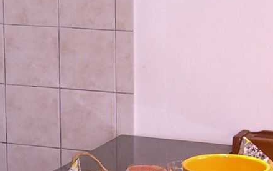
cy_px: 163
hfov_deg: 11.1
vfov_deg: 7.0
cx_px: 37
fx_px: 1398
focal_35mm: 188
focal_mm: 7.9
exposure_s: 1/60
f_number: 2.8
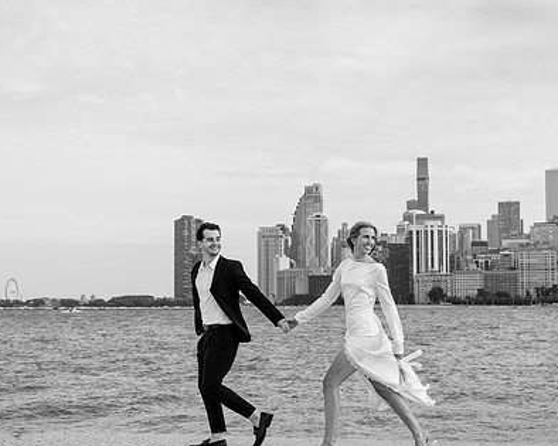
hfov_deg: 26.8
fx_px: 1172
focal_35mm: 71
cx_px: 254
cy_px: 231
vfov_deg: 21.5
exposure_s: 1/320
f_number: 6.3
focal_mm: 50
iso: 100
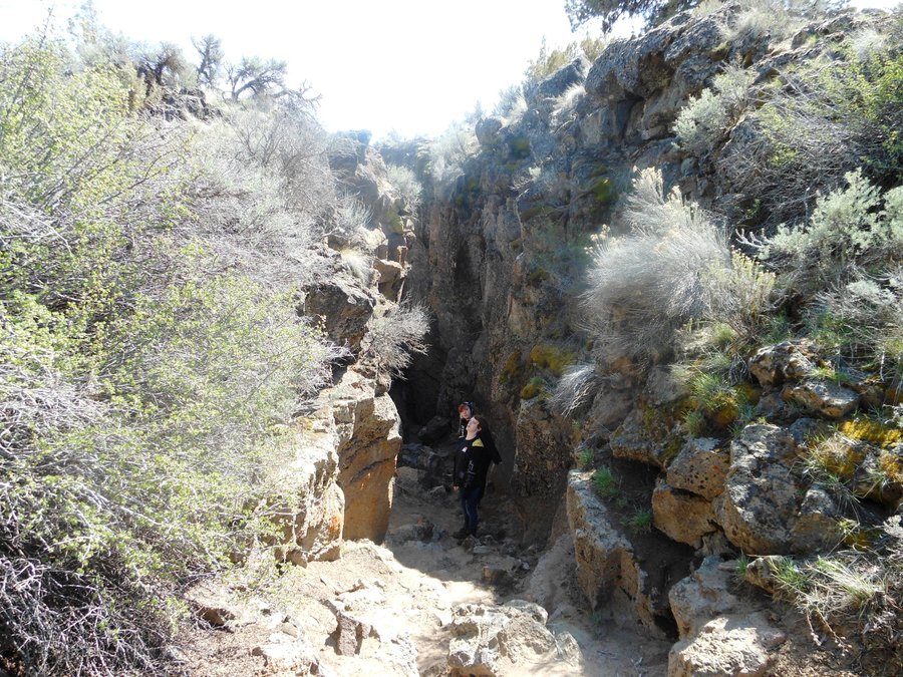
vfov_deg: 54.9
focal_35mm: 25
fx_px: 652
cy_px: 338
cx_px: 452
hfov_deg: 69.4
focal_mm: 4.5
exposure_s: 1/160
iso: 80
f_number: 3.2
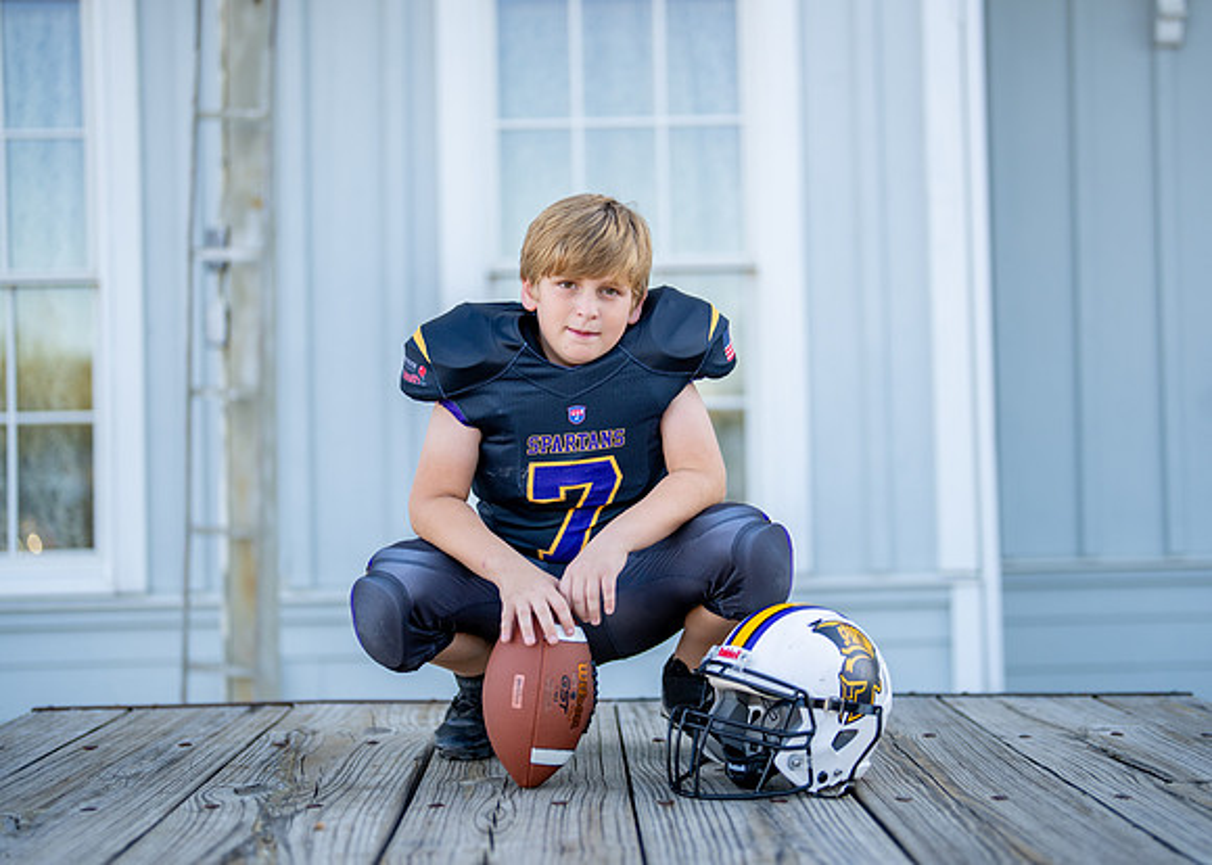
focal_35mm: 54
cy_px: 432
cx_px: 606
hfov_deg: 36.1
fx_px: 1860
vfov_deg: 26.2
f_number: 1.2
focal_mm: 50
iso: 100
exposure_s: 1/1600
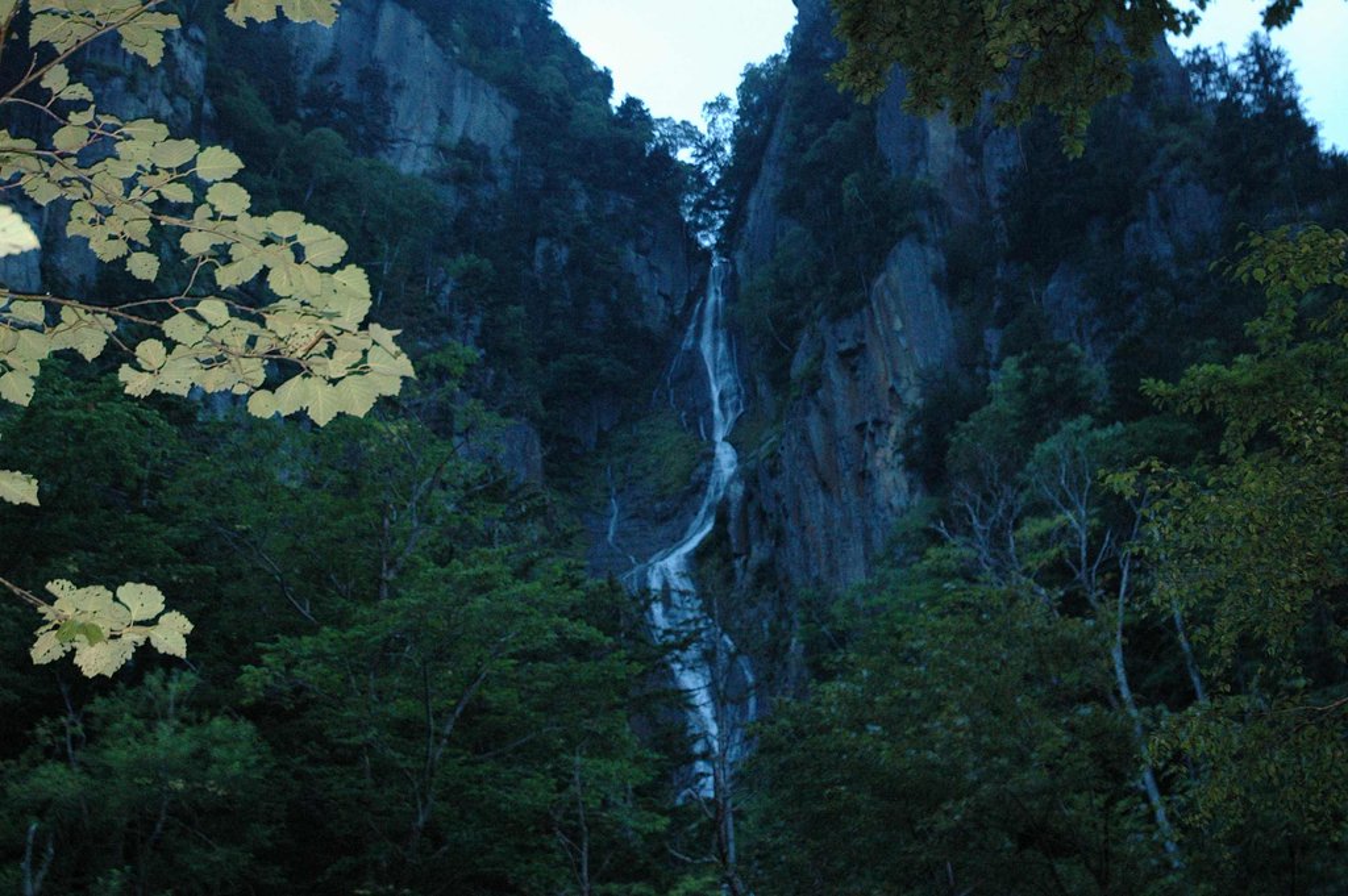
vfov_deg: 26.4
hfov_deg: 38.9
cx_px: 674
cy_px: 448
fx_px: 1908
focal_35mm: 51
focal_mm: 34
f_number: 4.2
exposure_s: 1
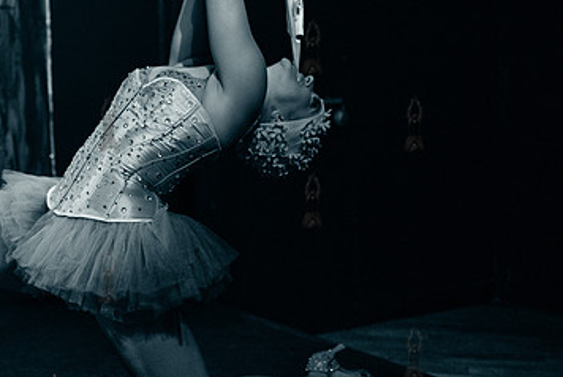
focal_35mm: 57
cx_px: 108
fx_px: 892
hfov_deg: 33.9
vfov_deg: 23.7
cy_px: 123
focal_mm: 35
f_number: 2
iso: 3200
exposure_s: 1/500
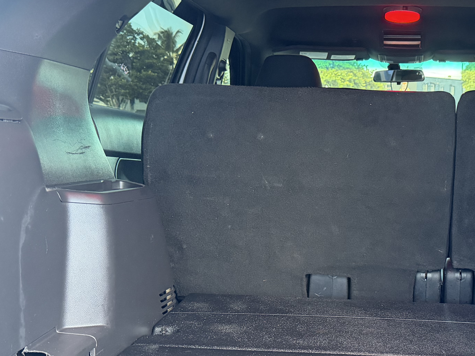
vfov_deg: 29.1
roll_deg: +0.1
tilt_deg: -3.2
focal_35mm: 50
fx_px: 686
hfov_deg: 37.2
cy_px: 179
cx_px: 359
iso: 640
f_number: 1.78
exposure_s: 1/60
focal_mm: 6.76
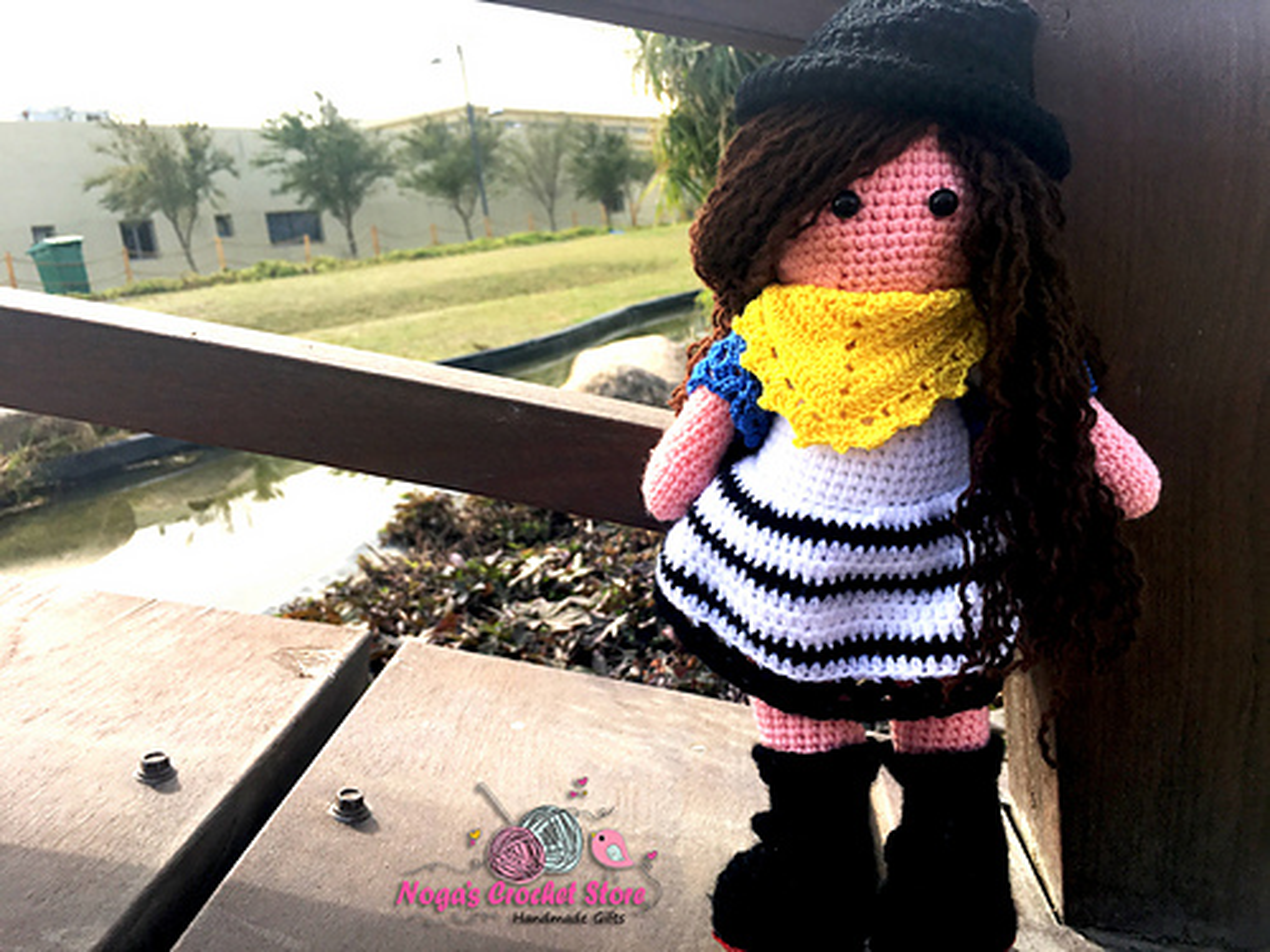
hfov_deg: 61.7
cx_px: 635
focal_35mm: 29
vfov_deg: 48.2
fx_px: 1064
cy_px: 476
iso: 25
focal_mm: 4.15
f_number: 2.2
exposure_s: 1/635
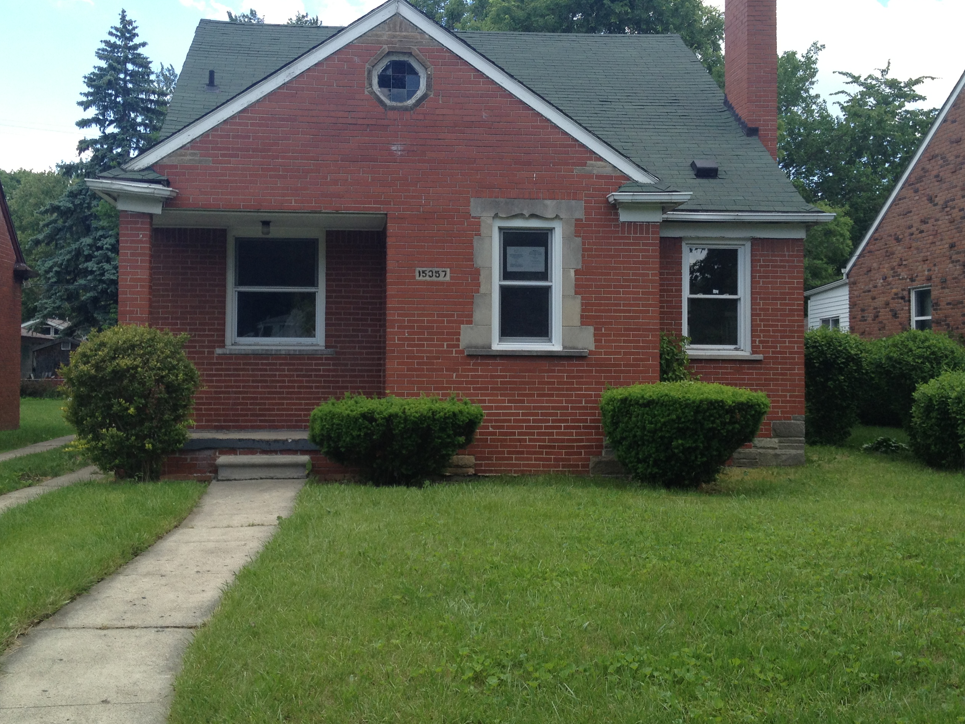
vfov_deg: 32.1
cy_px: 308
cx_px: 457
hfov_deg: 42.1
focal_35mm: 45
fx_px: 1254
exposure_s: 1/593
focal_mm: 4.28
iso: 50
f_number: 2.4
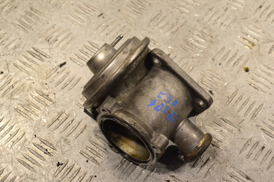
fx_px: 628
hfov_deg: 24.6
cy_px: 91
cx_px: 137
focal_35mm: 82
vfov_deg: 16.5
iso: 3200
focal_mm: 55
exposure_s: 1/320
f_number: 9
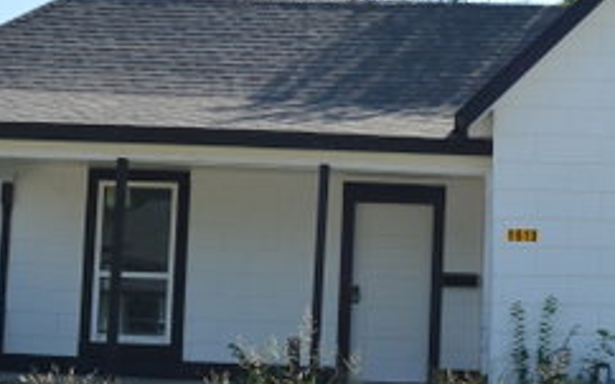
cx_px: 438
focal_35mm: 71
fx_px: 1189
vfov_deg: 18.2
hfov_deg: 28.7
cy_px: 277
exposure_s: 1/200
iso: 100
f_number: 7.1
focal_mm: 22
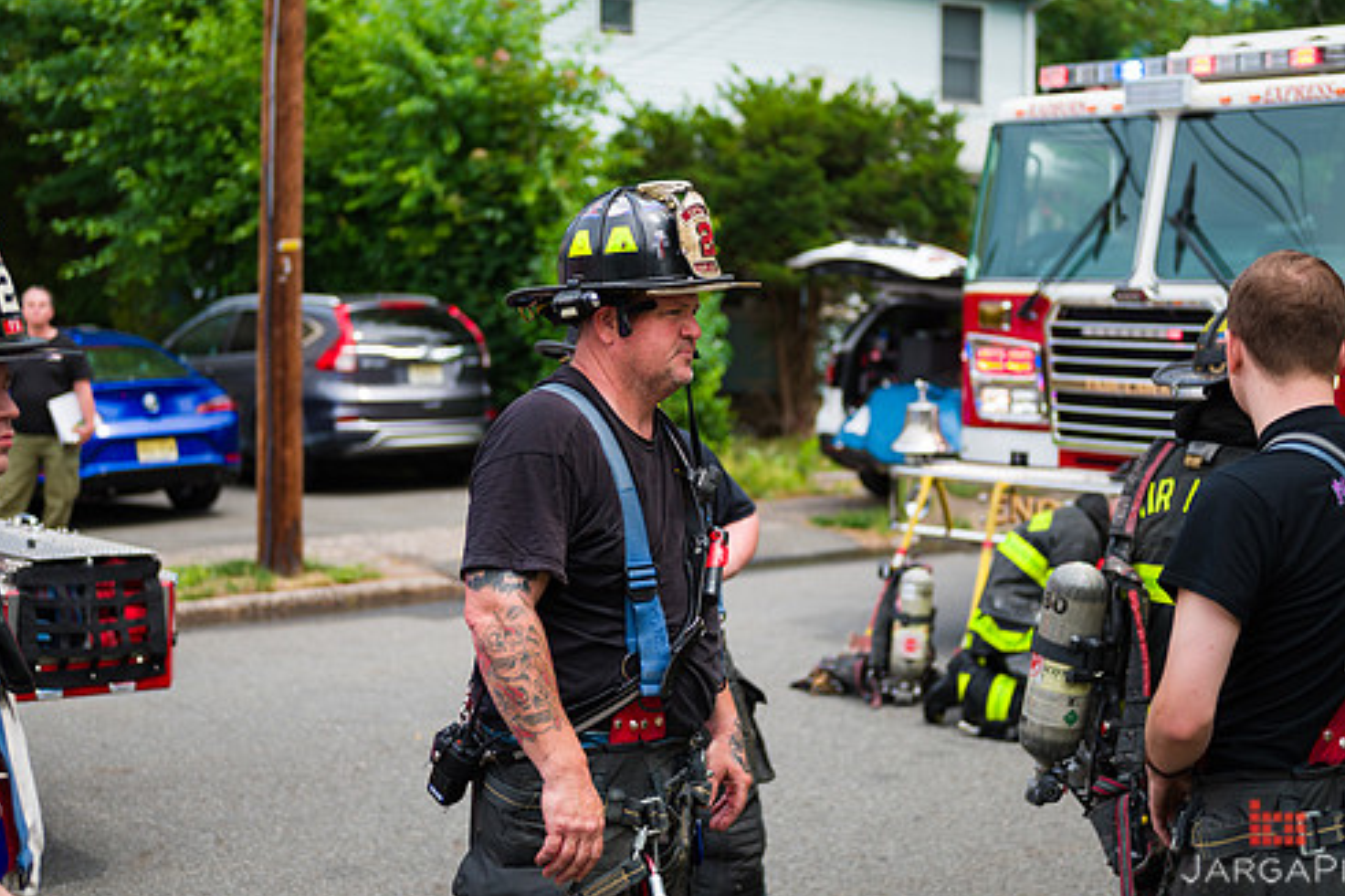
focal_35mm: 65
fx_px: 2428
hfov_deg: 31.0
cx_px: 649
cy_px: 414
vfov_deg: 20.9
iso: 200
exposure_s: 1/1600
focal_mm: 55
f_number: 3.2
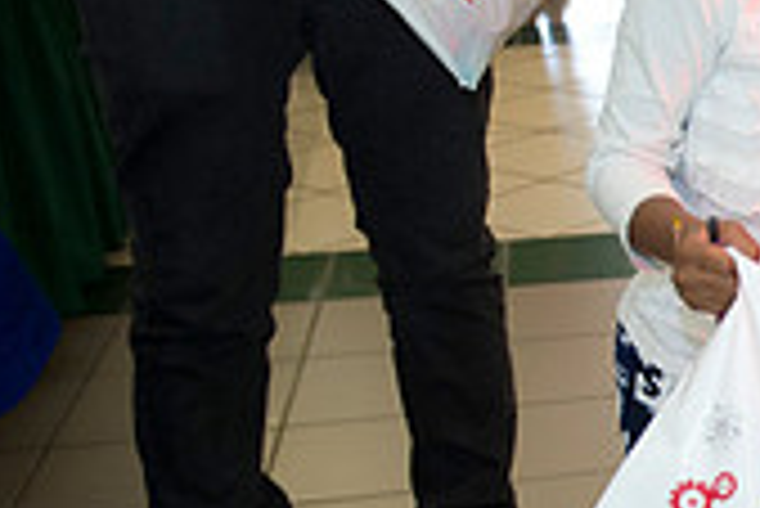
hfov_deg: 17.8
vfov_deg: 14.1
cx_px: 1286
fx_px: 2028
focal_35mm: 96
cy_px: 459
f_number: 2.8
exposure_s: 1/160
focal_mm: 28
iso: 1250
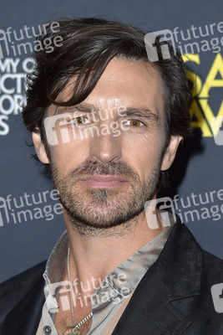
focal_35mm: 100
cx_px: 112
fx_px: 928
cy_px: 168
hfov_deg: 13.7
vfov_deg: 20.4
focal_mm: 100
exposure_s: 1/250
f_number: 6.3
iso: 250
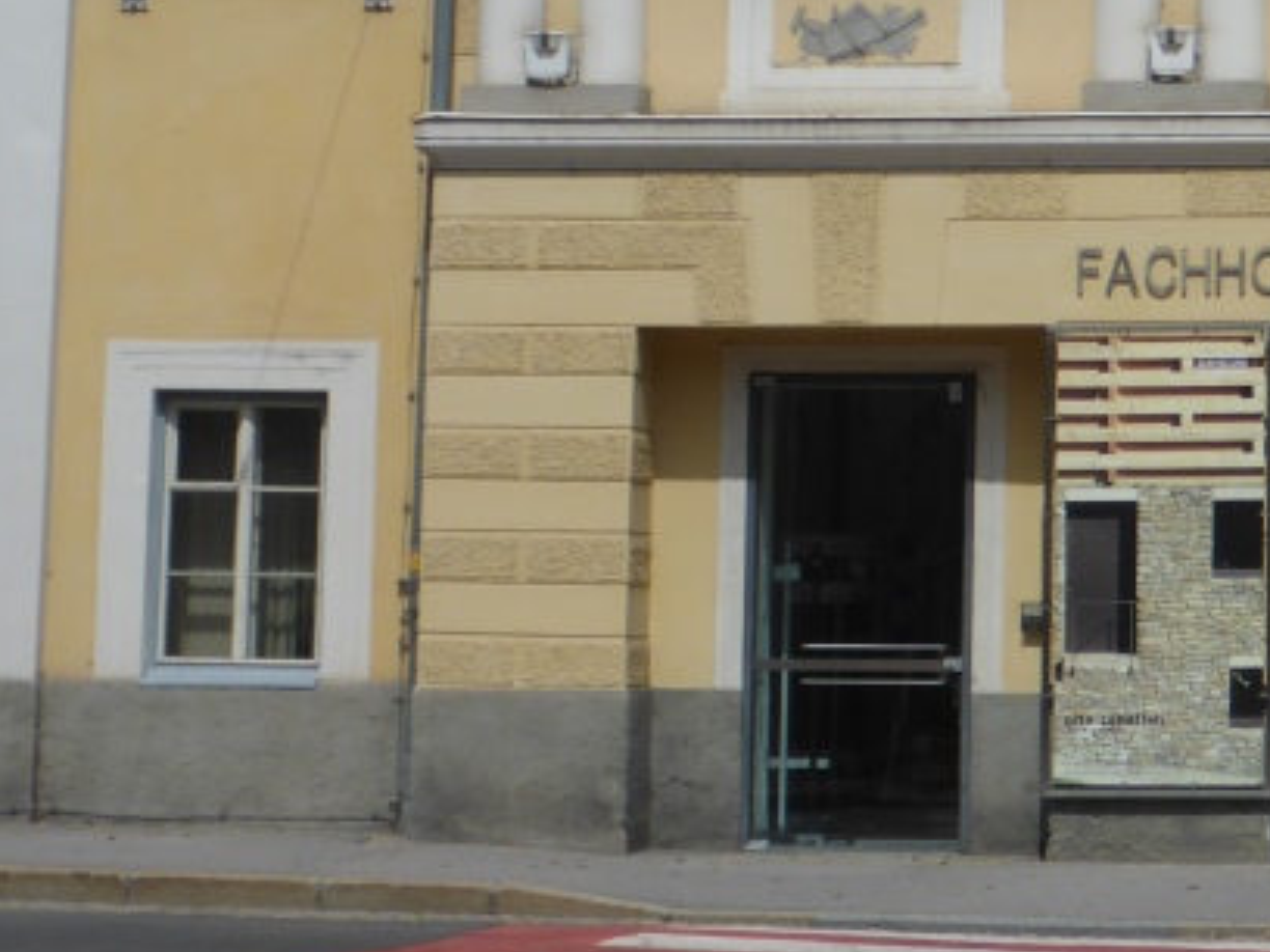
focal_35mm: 118
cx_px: 1410
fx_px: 4329
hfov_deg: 16.2
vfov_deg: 12.3
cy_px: -156
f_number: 14
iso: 100
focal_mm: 8.4
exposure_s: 1/160
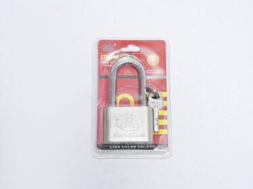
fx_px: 563
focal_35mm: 77
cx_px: 135
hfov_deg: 25.3
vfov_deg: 19.1
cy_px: 95
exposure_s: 1/200
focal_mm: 70
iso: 3200
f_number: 9
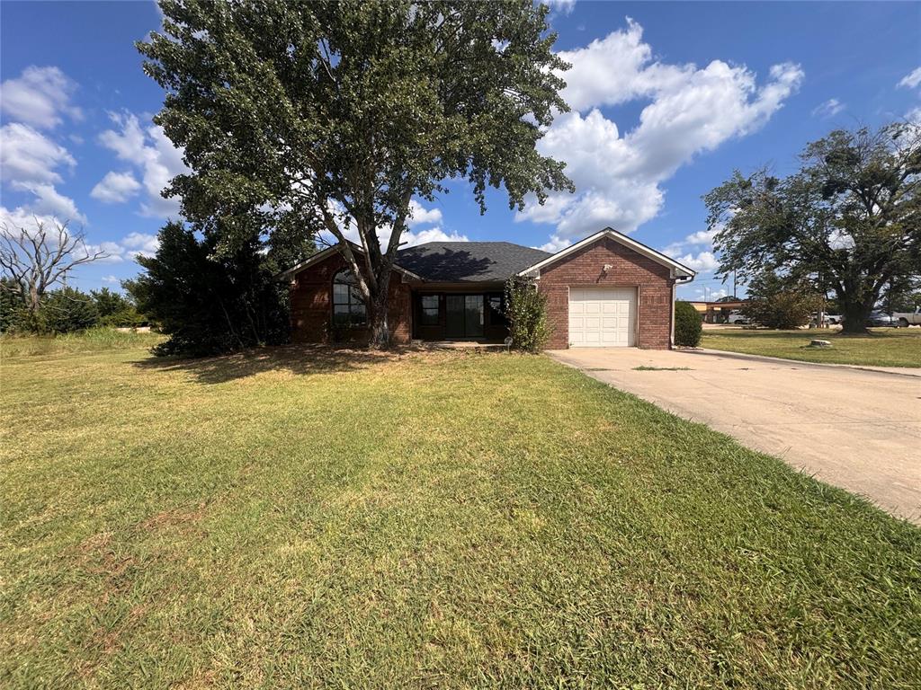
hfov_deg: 102.1
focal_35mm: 14
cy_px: 345
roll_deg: +0.2
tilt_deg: -4.3
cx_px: 460
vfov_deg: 85.7
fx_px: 372
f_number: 2.2
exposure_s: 1/2083
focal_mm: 2.22
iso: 50
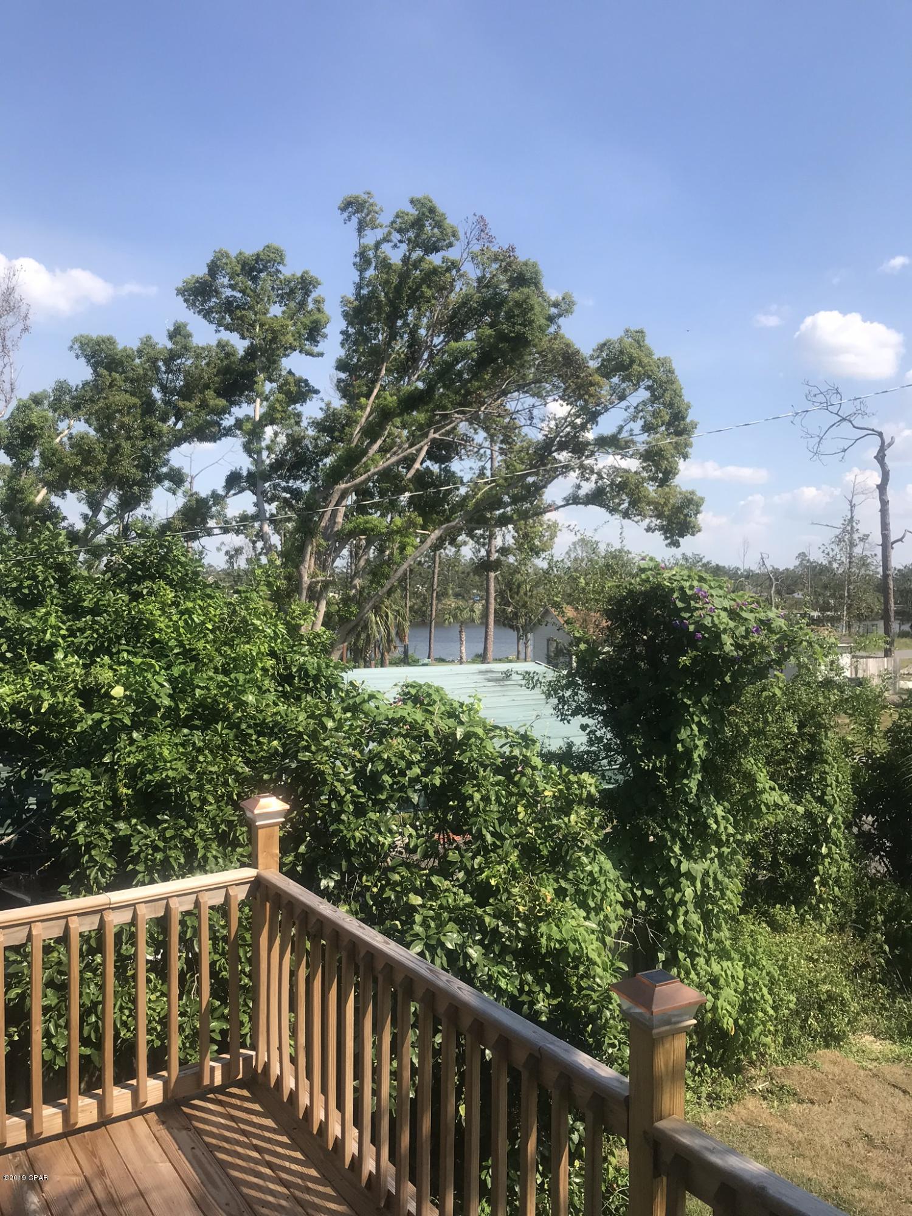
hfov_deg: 49.7
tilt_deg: -0.2
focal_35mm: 28
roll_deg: +0.0
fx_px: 984
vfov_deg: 63.4
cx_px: 456
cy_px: 608
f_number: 1.8
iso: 20
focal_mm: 3.99
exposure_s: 1/1916
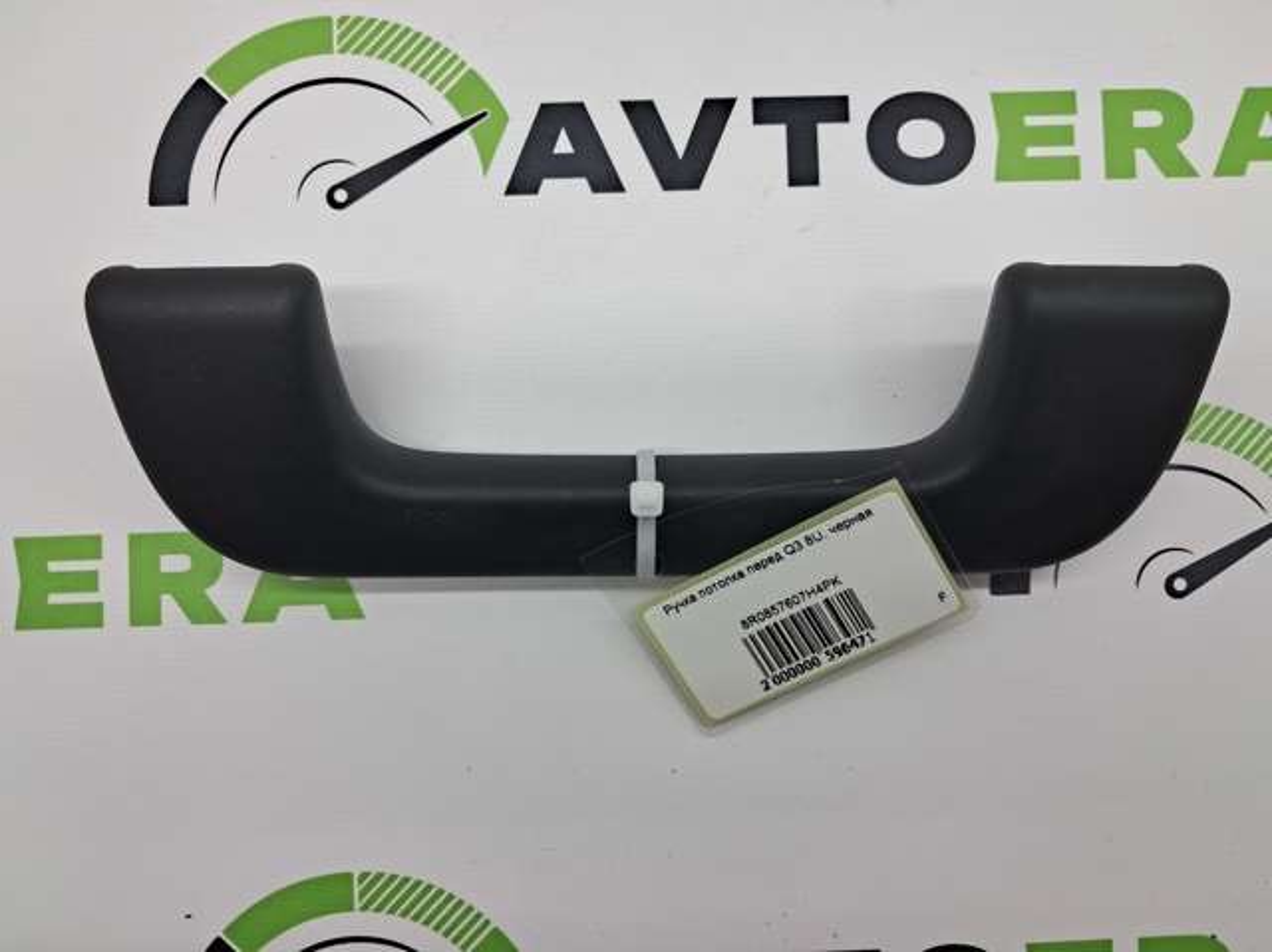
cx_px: 636
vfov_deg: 51.3
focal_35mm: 27
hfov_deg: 65.4
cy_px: 476
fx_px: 991
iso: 50
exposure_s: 1/100
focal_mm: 4
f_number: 1.8
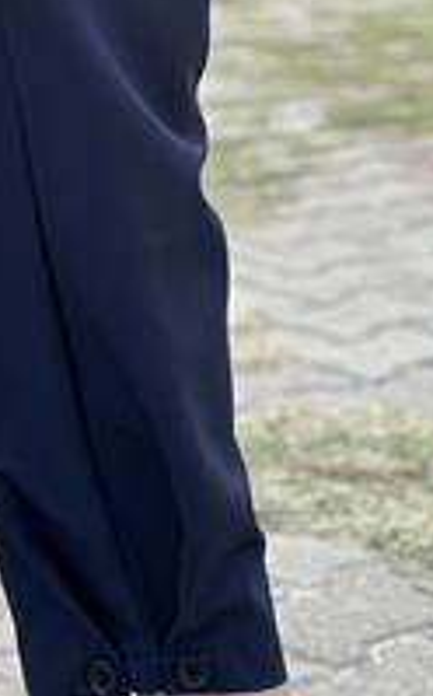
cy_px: -70
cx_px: 98
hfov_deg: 9.8
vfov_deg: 15.3
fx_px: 2517
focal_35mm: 133
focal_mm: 6.86
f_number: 1.78
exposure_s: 1/211
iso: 80
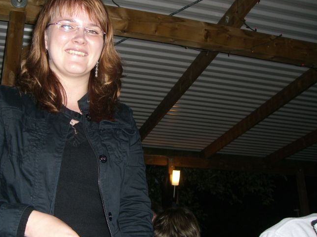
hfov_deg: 40.3
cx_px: 126
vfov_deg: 30.9
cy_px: 121
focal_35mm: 47
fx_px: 430
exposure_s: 1/60
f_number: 2.7
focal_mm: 6.2
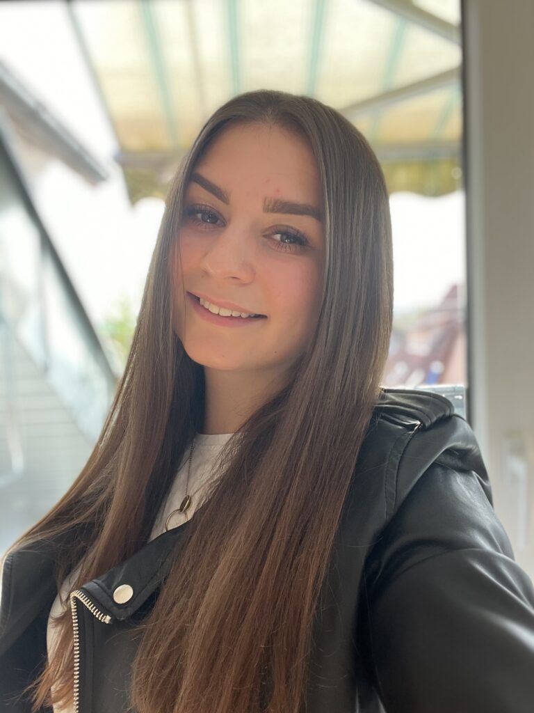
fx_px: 617
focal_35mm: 30
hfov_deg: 46.8
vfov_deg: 60.0
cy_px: 356
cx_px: 267
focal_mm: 2.71
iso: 64
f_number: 2.2
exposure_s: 1/60
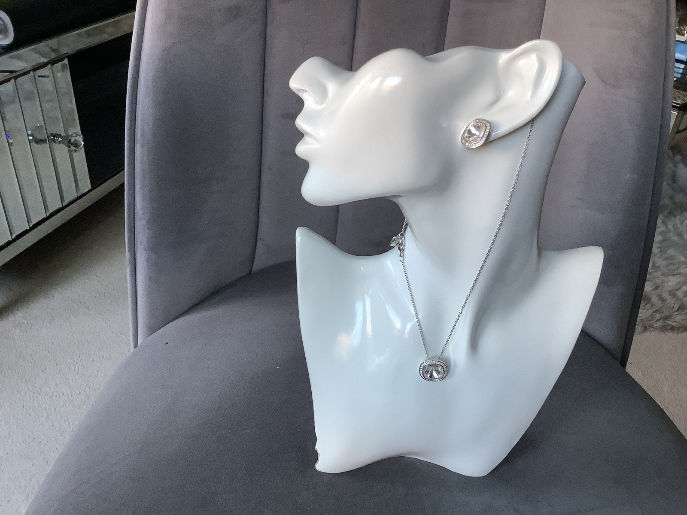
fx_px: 615
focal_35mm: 31
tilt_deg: -34.4
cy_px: 258
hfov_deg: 58.4
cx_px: 344
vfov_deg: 45.4
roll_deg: -3.8
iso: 125
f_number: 2.4
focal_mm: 3.3
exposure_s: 1/50
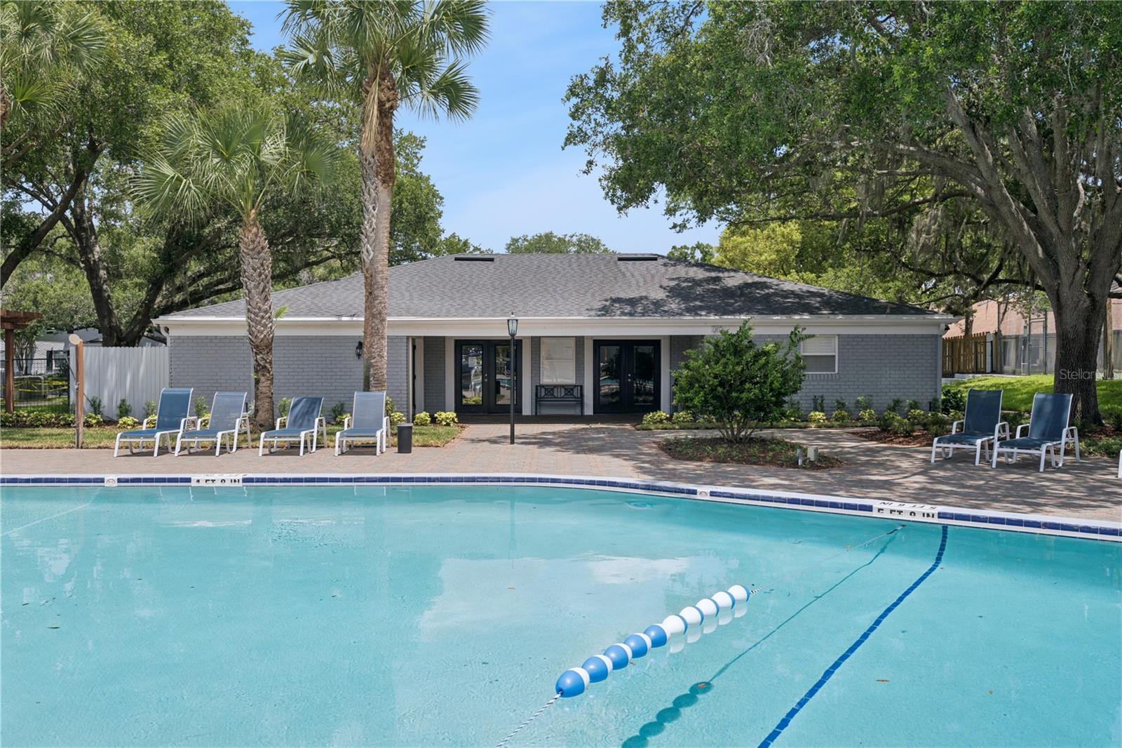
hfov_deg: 61.9
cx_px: 561
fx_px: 935
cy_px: 374
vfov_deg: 43.6
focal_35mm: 30
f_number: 9
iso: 200
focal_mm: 30
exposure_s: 1/500
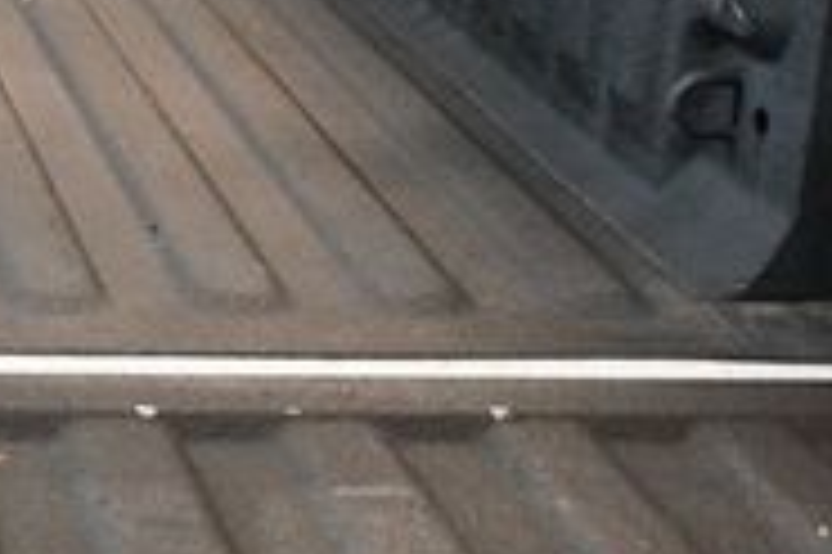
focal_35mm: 104
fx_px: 2401
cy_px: 59
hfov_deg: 18.1
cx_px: -310
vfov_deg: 13.0
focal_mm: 20
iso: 3200
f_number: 3.5
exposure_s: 1/125
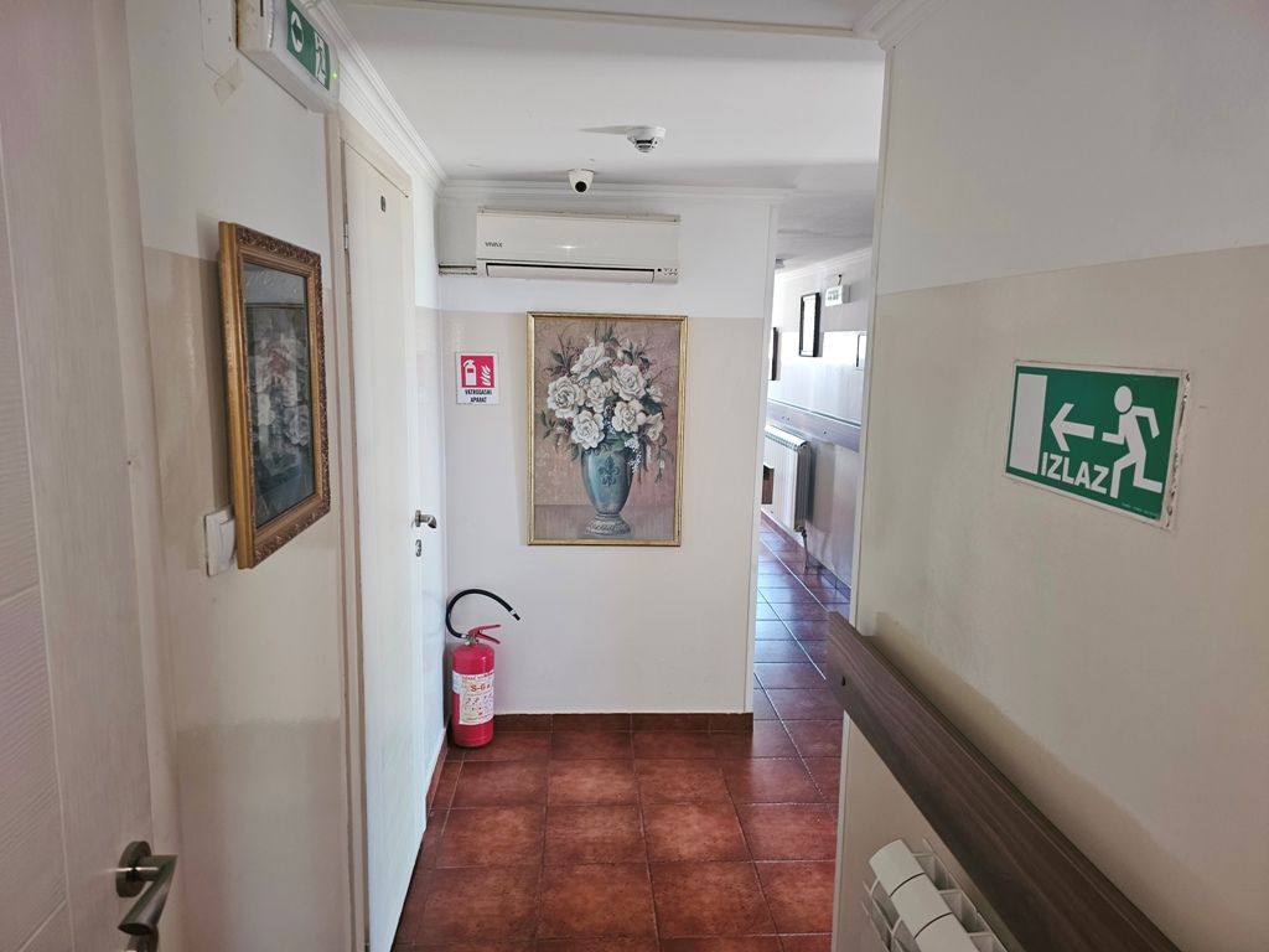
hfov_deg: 73.9
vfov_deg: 58.9
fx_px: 843
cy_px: 476
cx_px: 634
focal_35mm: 23
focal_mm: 6.3
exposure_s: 1/11
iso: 125
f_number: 1.7
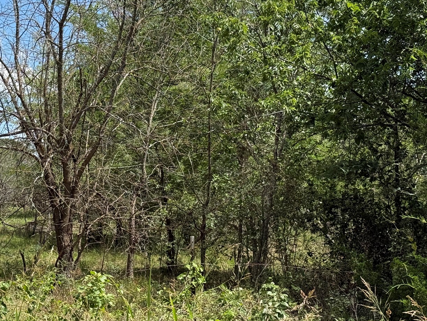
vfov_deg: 18.4
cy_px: 120
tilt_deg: +5.0
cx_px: 140
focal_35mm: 80
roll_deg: -1.5
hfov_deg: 24.3
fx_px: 987
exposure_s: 1/3891
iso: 80
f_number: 1.78
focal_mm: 6.76
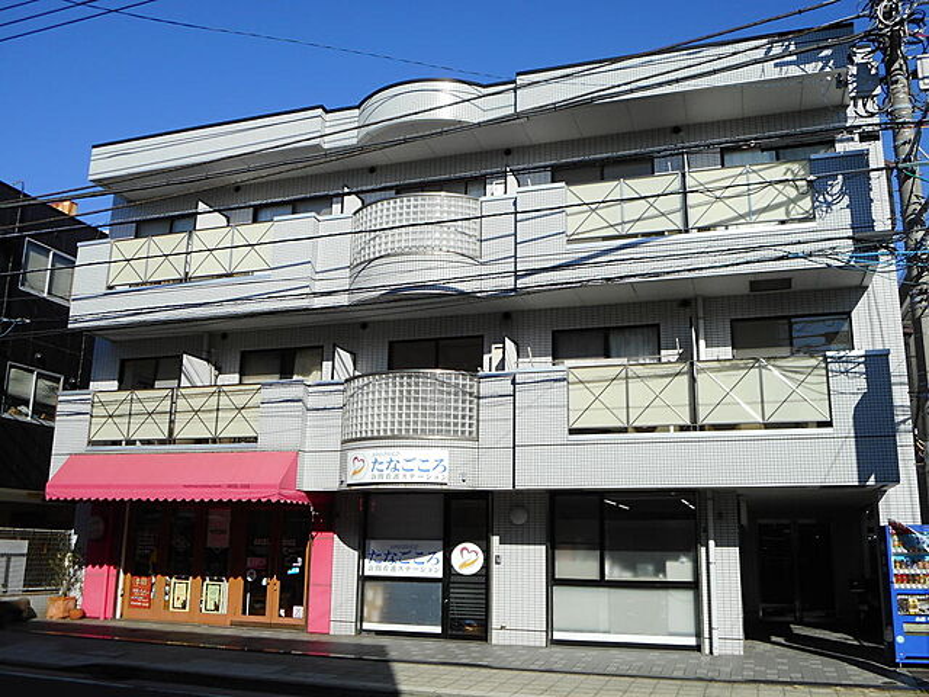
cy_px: 348
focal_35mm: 34
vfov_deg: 41.8
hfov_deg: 54.0
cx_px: 464
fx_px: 912
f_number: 4.2
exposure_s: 1/640
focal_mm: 6
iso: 80
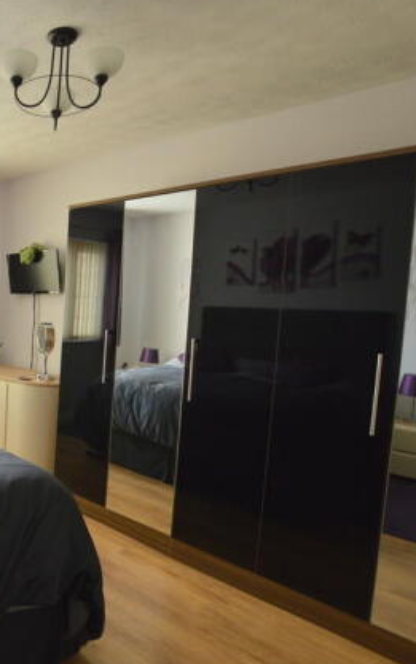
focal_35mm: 24
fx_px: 435
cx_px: -80
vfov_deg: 74.8
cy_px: 338
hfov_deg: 38.4
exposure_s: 1/125
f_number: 5.6
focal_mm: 10
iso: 400
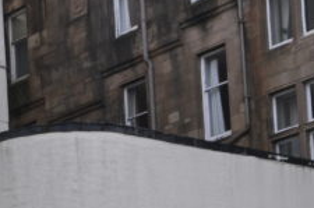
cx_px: -113
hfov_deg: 12.1
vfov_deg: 8.0
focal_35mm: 164
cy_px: 402
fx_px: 1427
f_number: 8
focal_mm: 24
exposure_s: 1/250
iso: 400
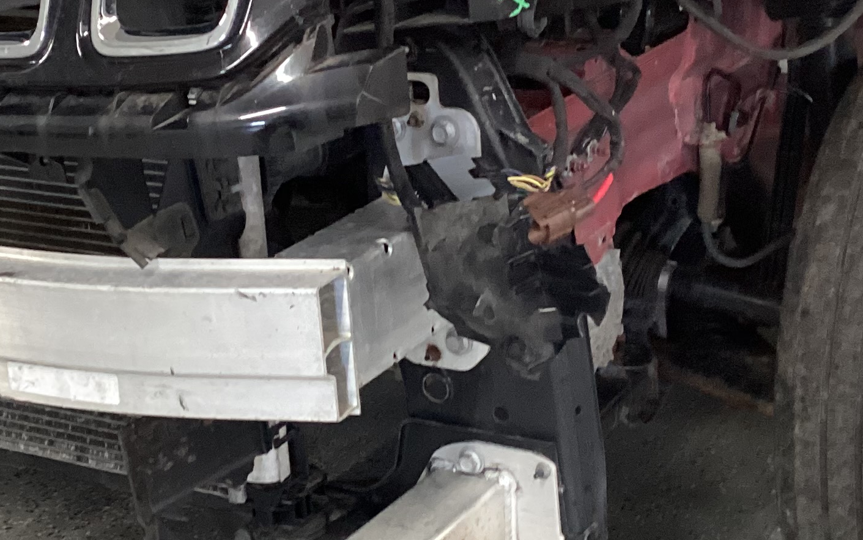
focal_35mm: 76
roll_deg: +4.0
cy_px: 336
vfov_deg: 17.1
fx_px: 1788
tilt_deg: -22.1
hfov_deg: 27.1
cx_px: 358
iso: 320
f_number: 2.4
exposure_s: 1/33
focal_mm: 3.3
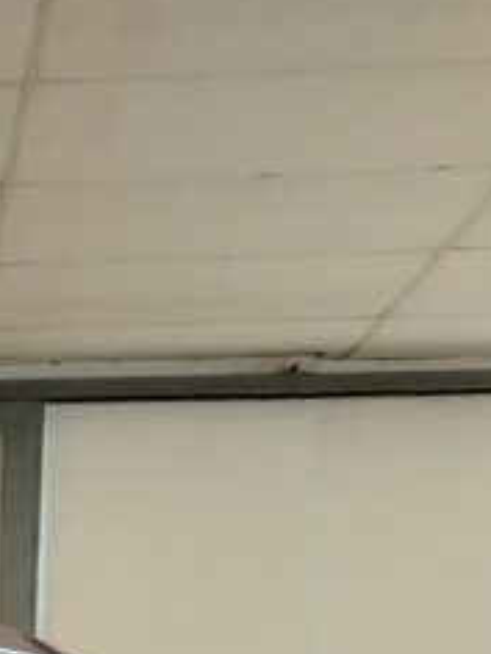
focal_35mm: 104
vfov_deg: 15.8
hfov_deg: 13.0
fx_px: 1967
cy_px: 1222
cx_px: -361
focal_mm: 5.25
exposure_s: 1/33.3
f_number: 1.75
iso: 988
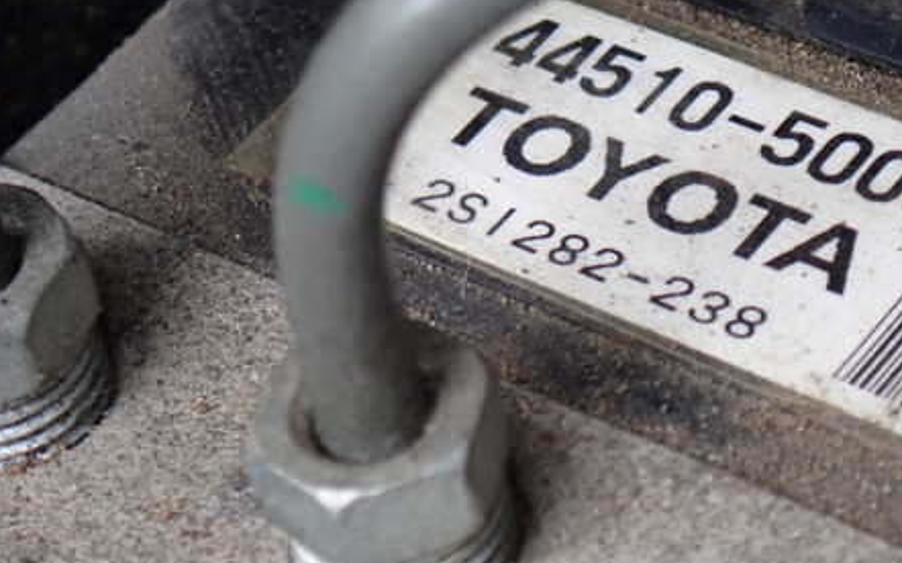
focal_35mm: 144
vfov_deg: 9.1
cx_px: 492
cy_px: 220
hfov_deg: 14.5
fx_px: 3539
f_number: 4.9
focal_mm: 18
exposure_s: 1/100
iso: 800
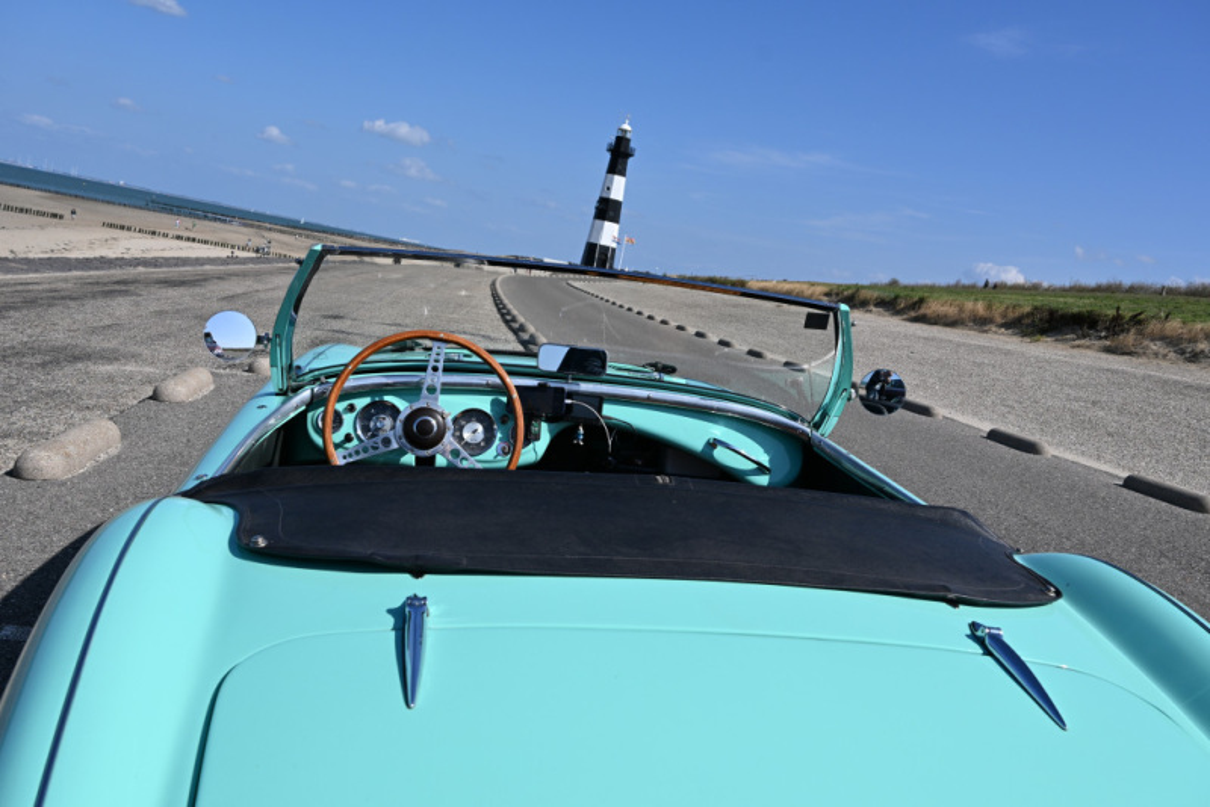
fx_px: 1084
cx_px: 605
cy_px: 404
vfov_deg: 40.9
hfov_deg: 58.3
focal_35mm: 32
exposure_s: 1/500
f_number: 8
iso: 100
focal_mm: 21.5
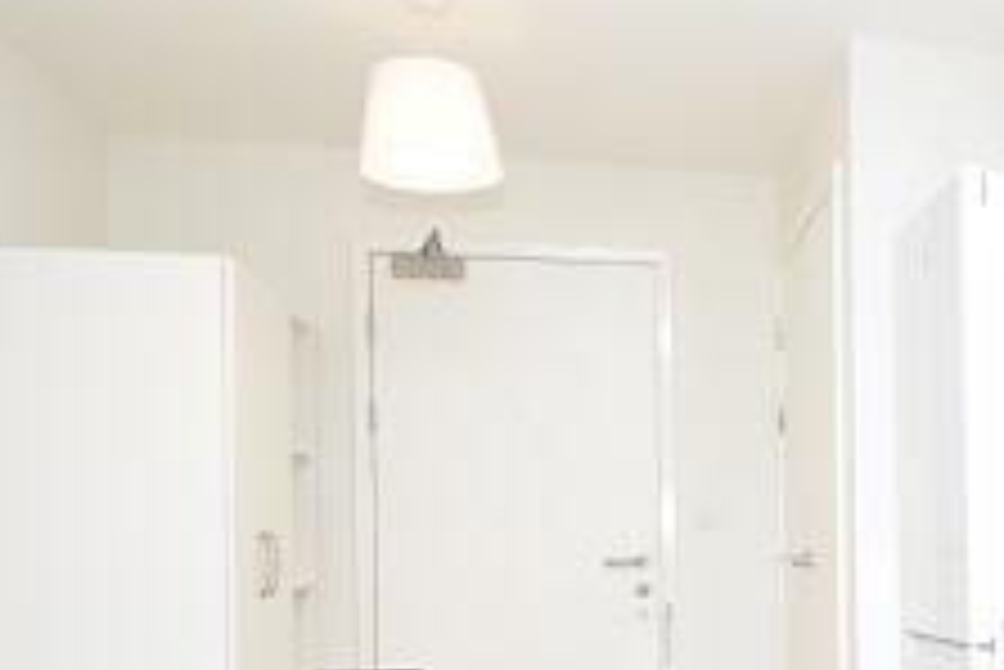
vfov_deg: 30.3
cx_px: 972
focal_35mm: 43
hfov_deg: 40.5
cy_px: 553
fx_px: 1200
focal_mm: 10
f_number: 5.6
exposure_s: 1/125
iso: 800
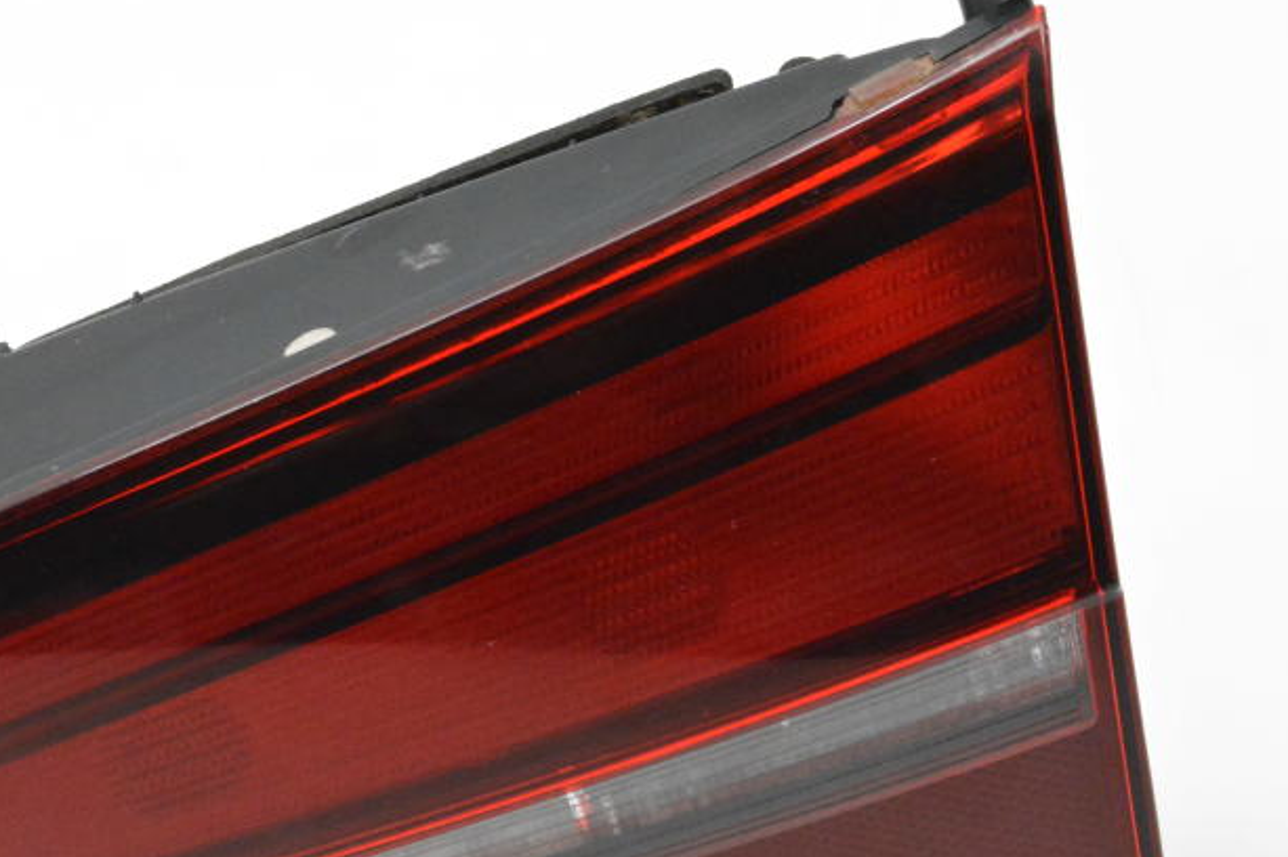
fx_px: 4929
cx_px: 395
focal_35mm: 138
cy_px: 536
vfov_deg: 9.9
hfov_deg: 14.9
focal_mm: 55
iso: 6400
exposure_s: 1/400
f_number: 10
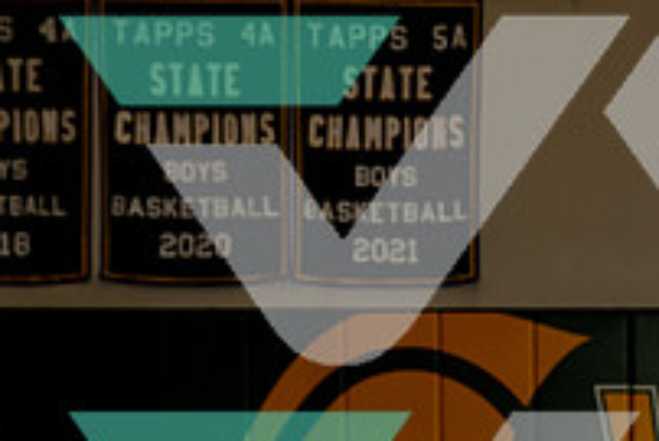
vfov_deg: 9.6
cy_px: 561
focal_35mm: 140
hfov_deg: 14.0
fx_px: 2565
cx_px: 900
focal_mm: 46
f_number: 5.6
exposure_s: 1/250
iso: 200
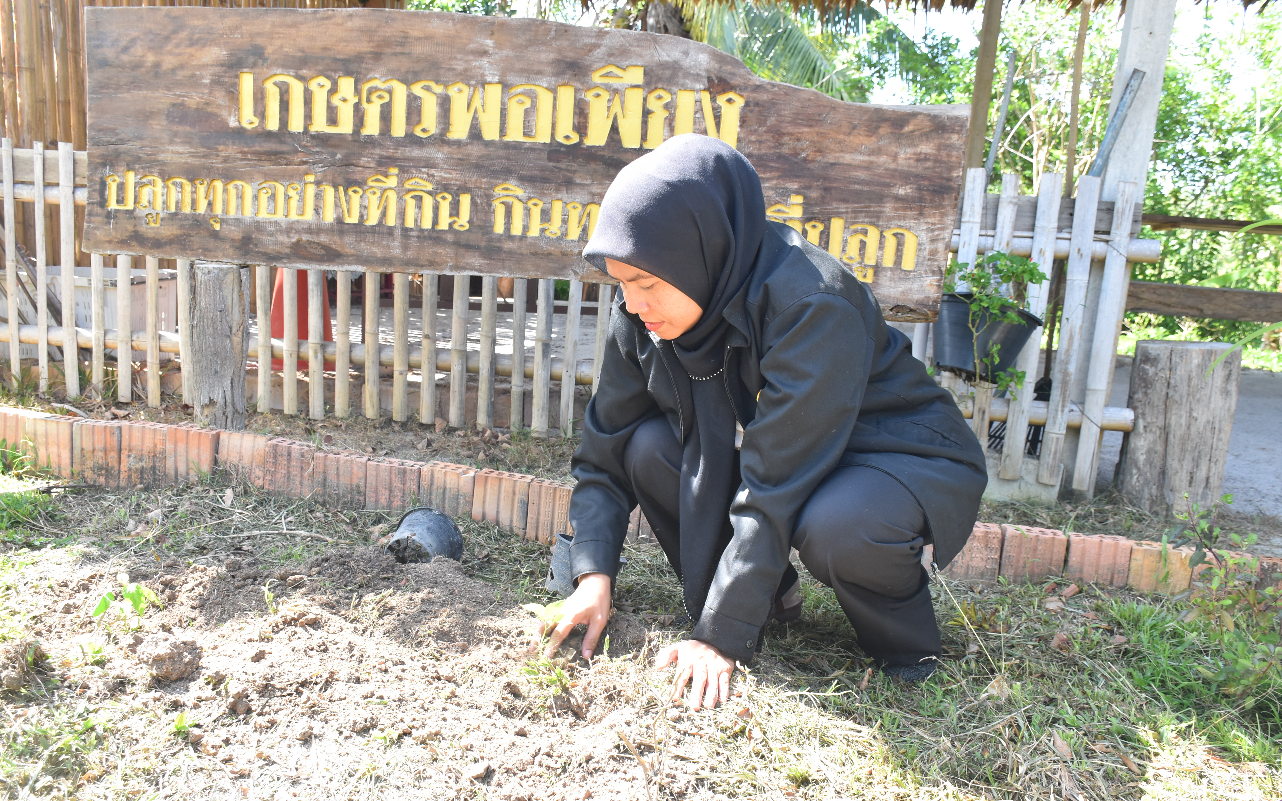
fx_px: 1083
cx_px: 648
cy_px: 427
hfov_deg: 61.2
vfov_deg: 40.6
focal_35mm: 31
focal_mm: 20
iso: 400
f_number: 6.3
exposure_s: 1/125
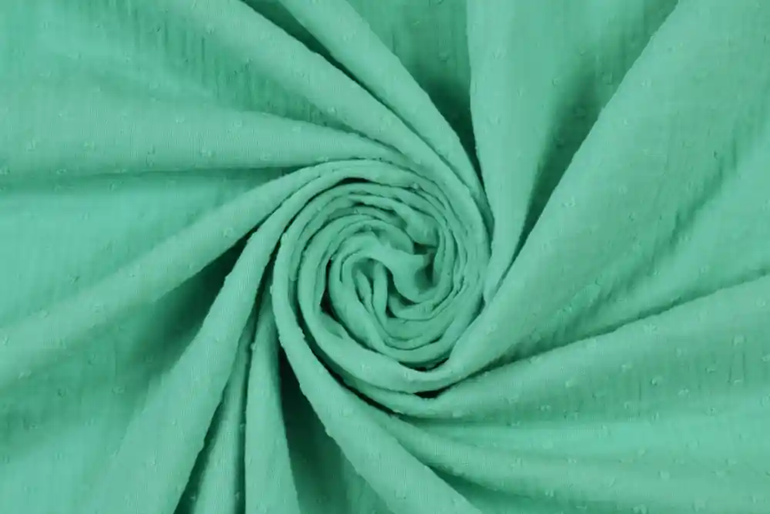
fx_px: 1765
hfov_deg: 24.6
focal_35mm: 82
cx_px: 385
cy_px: 257
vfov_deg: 16.6
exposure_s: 1/8
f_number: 10
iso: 100
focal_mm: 55
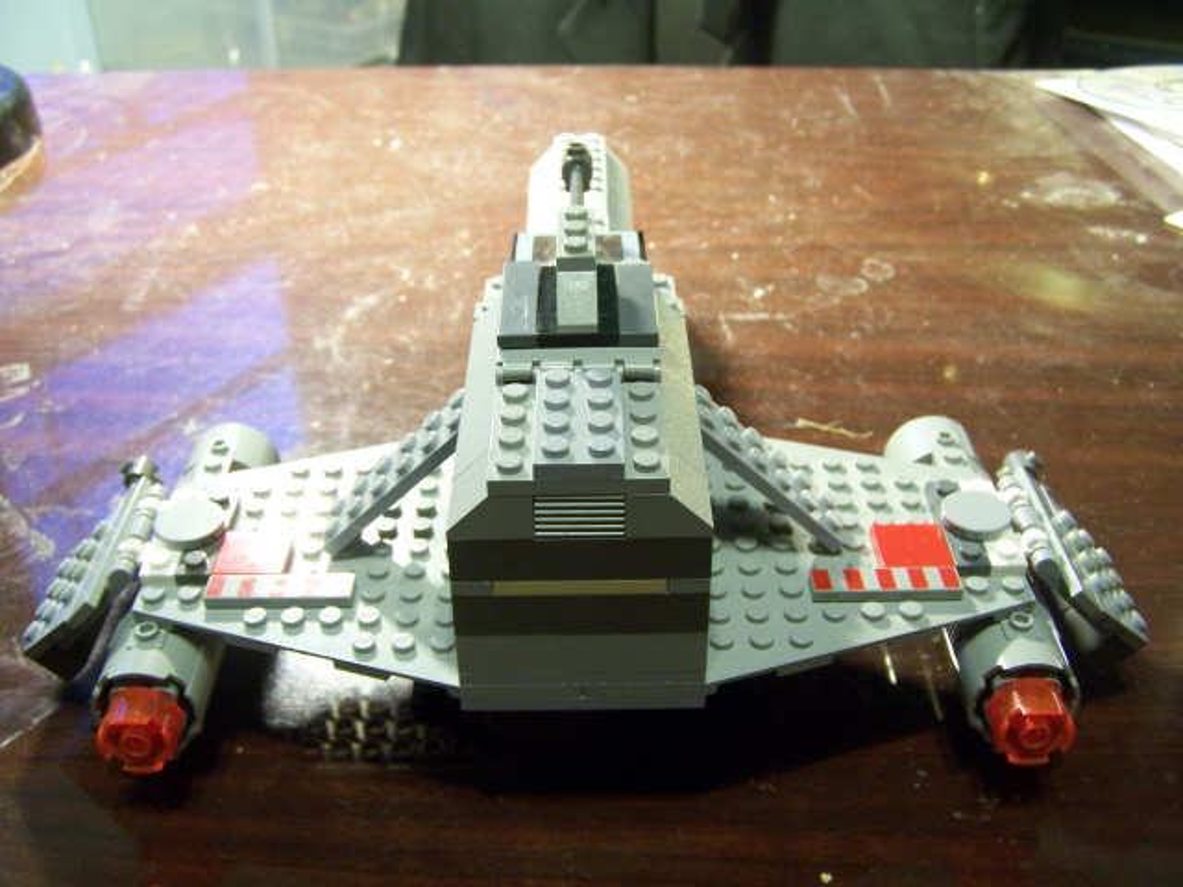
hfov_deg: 49.0
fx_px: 1299
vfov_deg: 37.7
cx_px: 592
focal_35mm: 38
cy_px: 444
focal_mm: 6.3
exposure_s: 1/8
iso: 140
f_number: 2.8
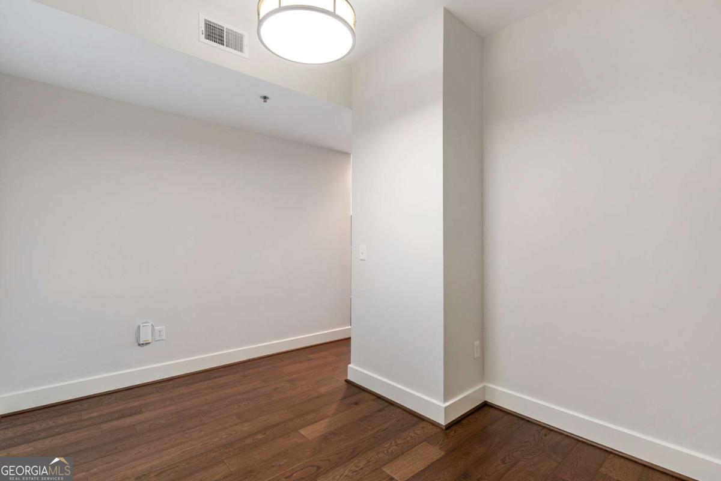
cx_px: 360
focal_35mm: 16
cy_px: 240
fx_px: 320
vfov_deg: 73.7
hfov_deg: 96.7
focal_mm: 16
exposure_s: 1/3
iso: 400
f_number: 9
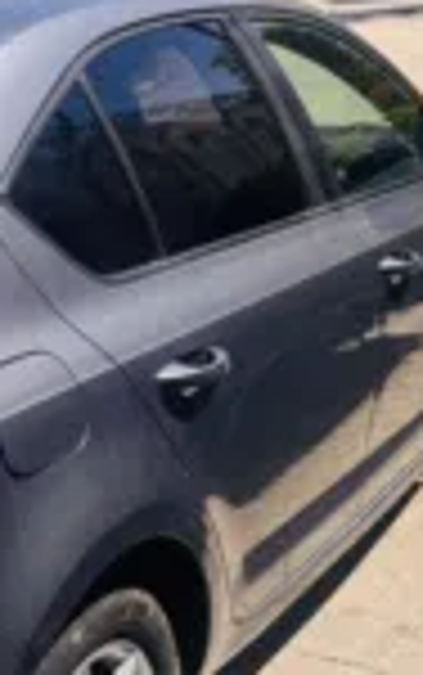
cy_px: 378
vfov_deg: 30.1
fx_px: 1252
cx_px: -238
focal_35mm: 68
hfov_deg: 17.1
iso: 80
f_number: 1.78
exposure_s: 1/4608
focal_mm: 6.76
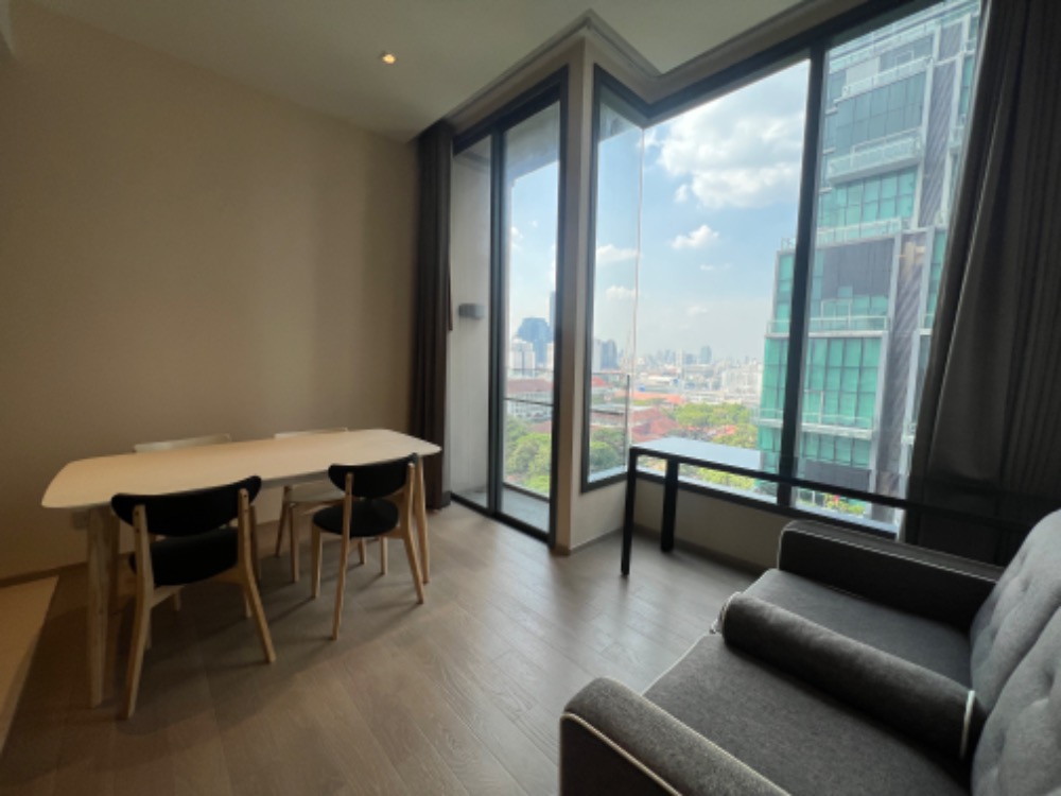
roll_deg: -1.3
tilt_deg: -4.9
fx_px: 398
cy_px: 398
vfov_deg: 89.9
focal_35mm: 13
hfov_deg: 106.2
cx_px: 530
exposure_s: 1/362
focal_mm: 1.57
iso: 32
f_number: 1.8
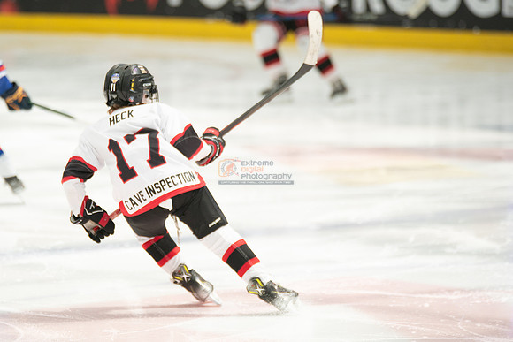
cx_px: 178
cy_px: 171
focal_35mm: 323
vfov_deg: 4.3
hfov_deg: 6.4
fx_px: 4600
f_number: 3.2
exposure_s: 1/3200
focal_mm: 247
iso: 1600
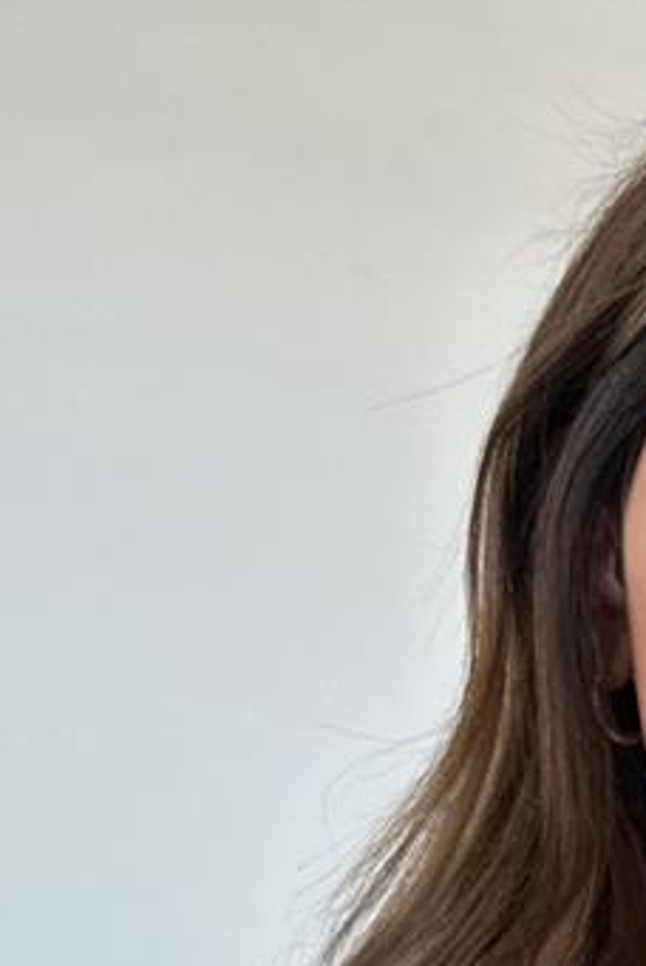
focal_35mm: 117
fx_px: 3143
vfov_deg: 15.4
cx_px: 1068
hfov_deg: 11.1
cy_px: 1657
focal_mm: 6.86
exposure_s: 1/121
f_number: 1.78
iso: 64
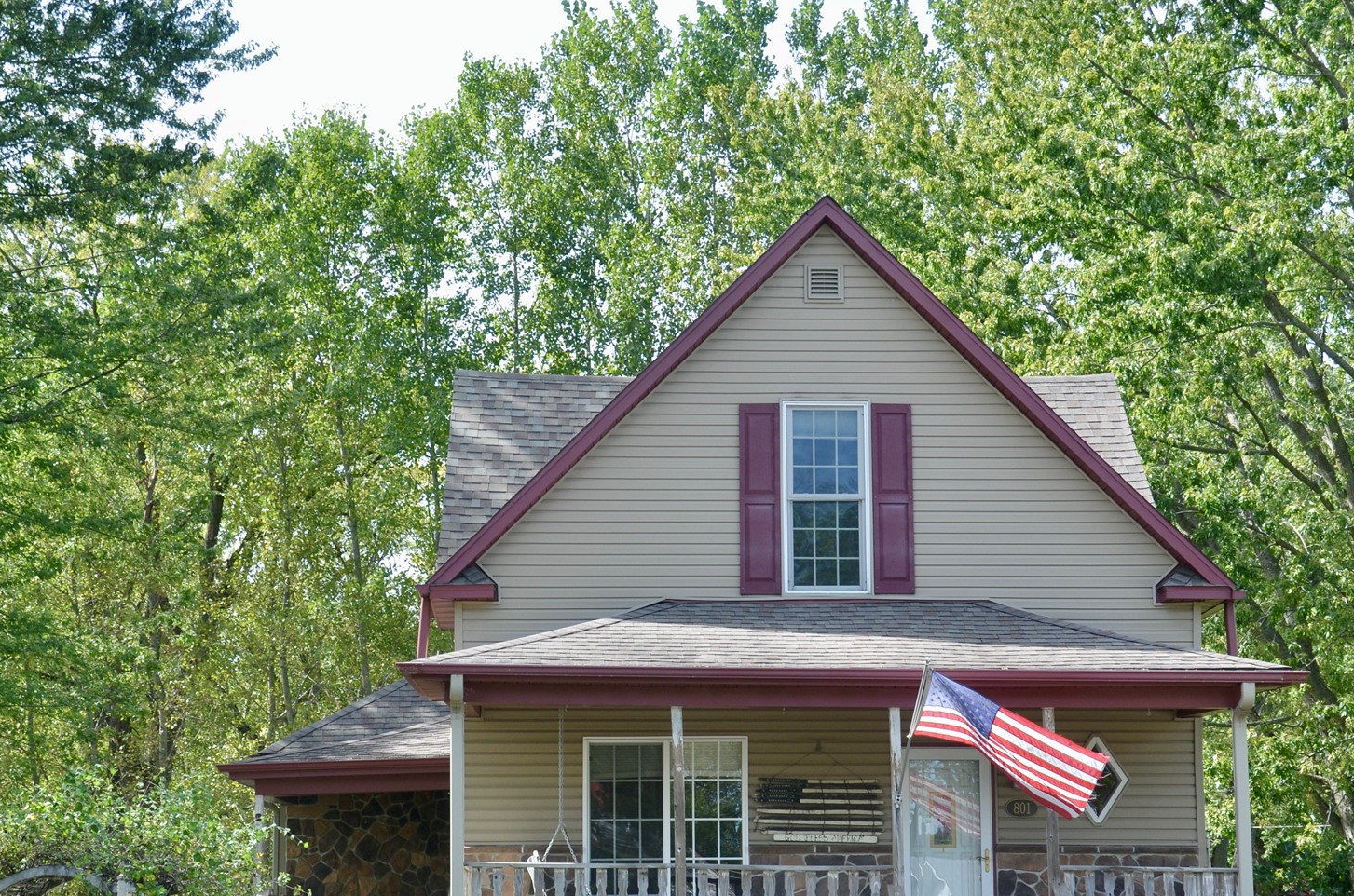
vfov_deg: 18.8
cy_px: 583
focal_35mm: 72
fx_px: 2702
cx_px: 678
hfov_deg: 28.1
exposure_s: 1/200
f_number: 7.1
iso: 200
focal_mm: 32
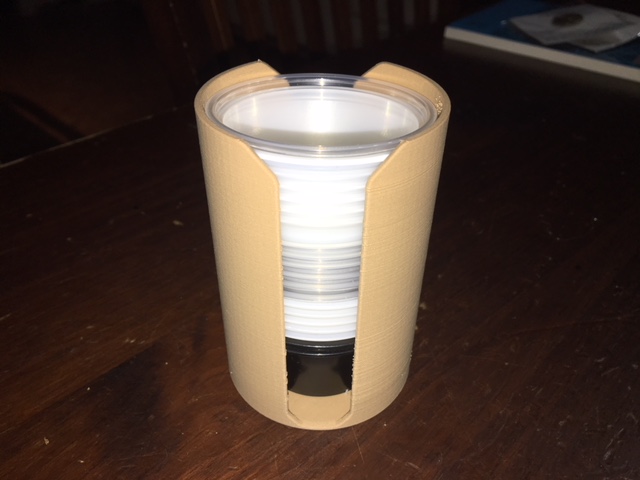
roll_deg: -0.3
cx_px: 320
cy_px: 240
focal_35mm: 29
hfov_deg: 61.7
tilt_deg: -36.3
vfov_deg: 48.2
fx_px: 536
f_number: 2.2
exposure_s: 1/128
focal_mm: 4.15
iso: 25
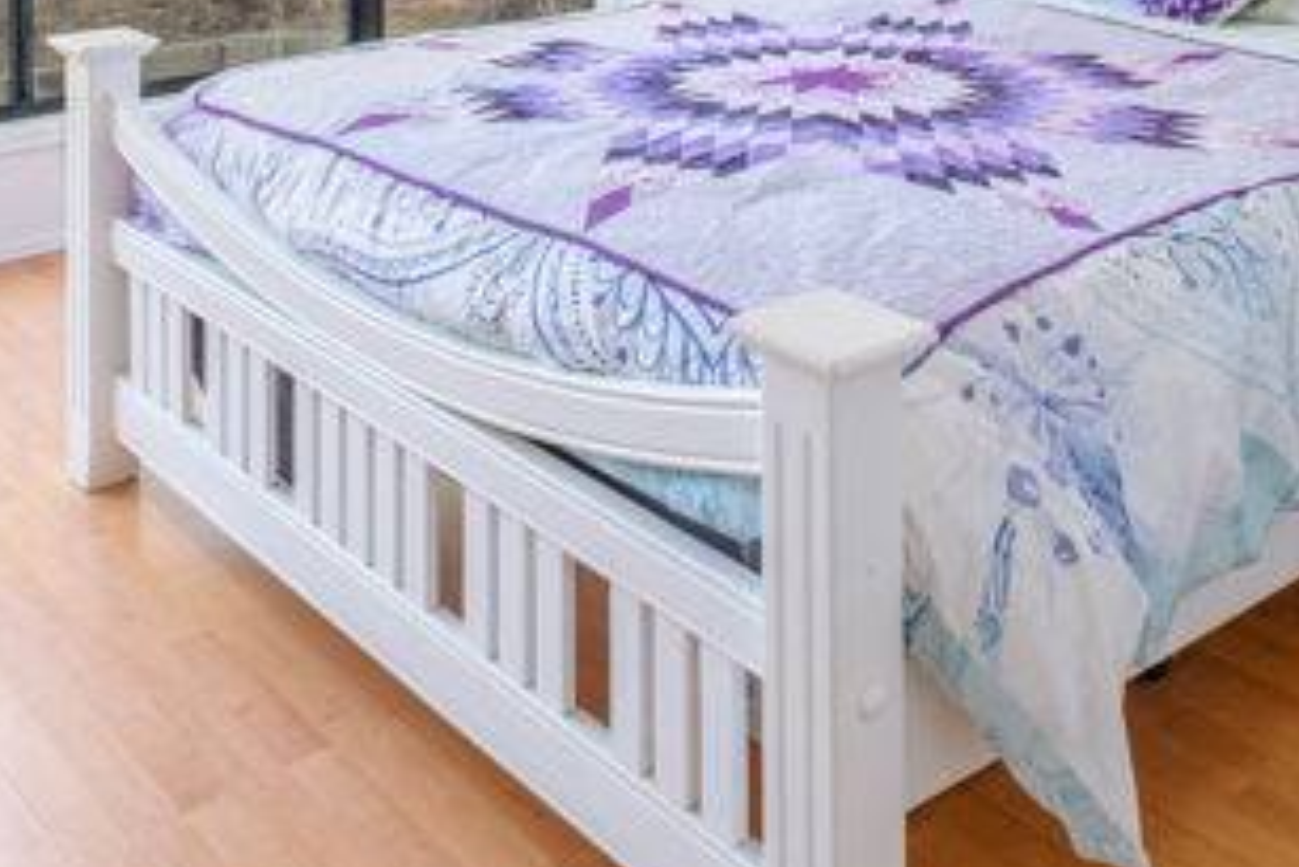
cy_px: -305
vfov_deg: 25.6
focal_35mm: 44
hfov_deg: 44.4
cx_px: 571
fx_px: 1588
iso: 160
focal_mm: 10
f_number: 5.6
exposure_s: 1/250
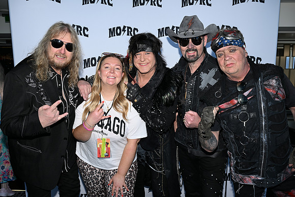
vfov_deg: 36.0
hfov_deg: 51.9
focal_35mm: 37
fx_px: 303
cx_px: 148
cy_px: 98
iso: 200
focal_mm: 37
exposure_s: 1/200
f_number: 7.1
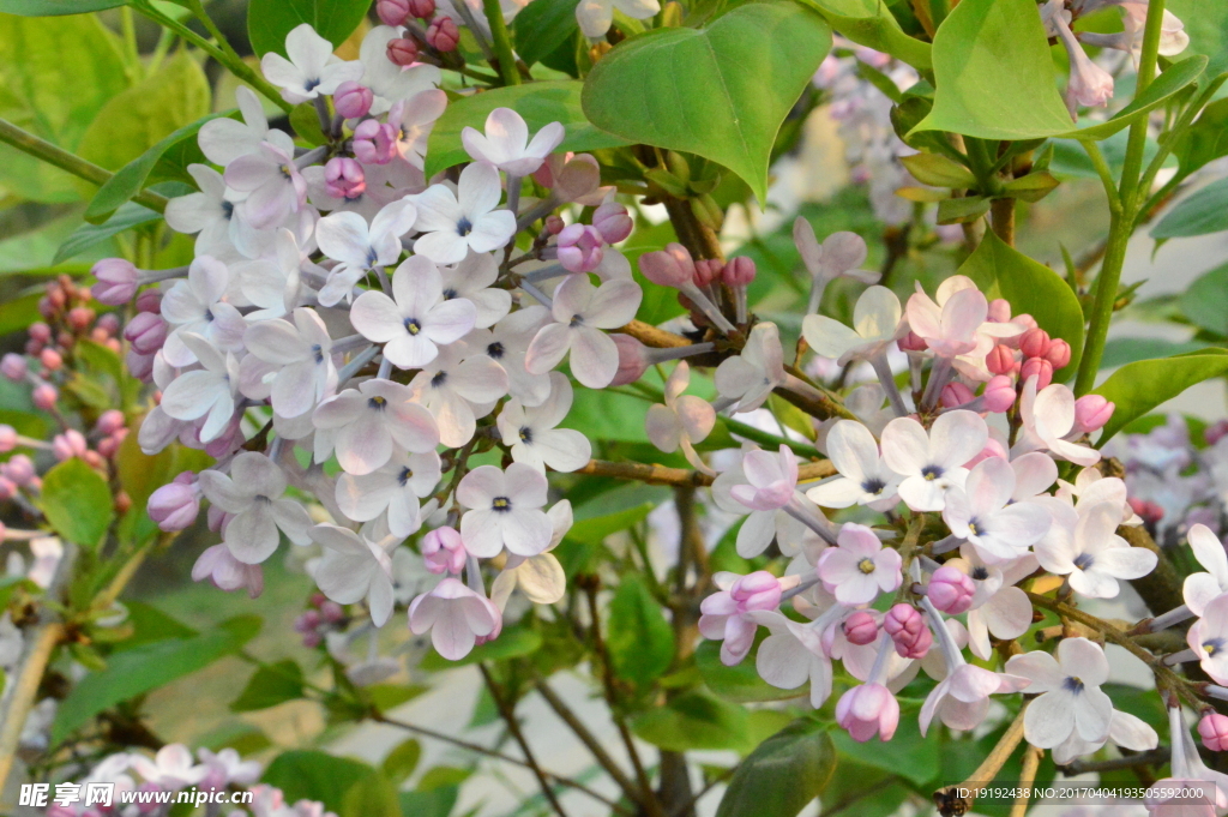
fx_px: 3323
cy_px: 408
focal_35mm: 98
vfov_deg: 14.0
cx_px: 614
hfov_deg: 20.9
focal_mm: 65
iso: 5000
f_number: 25
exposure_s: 1/250
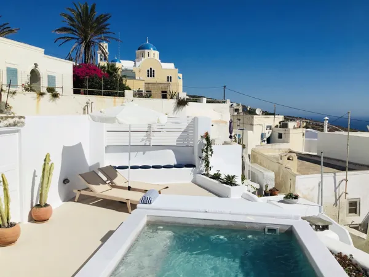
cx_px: 184
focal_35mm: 31
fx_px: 330
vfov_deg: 45.4
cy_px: 138
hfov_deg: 58.4
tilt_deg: -5.4
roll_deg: -0.6
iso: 25
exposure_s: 1/4808
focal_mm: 3.3
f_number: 2.4
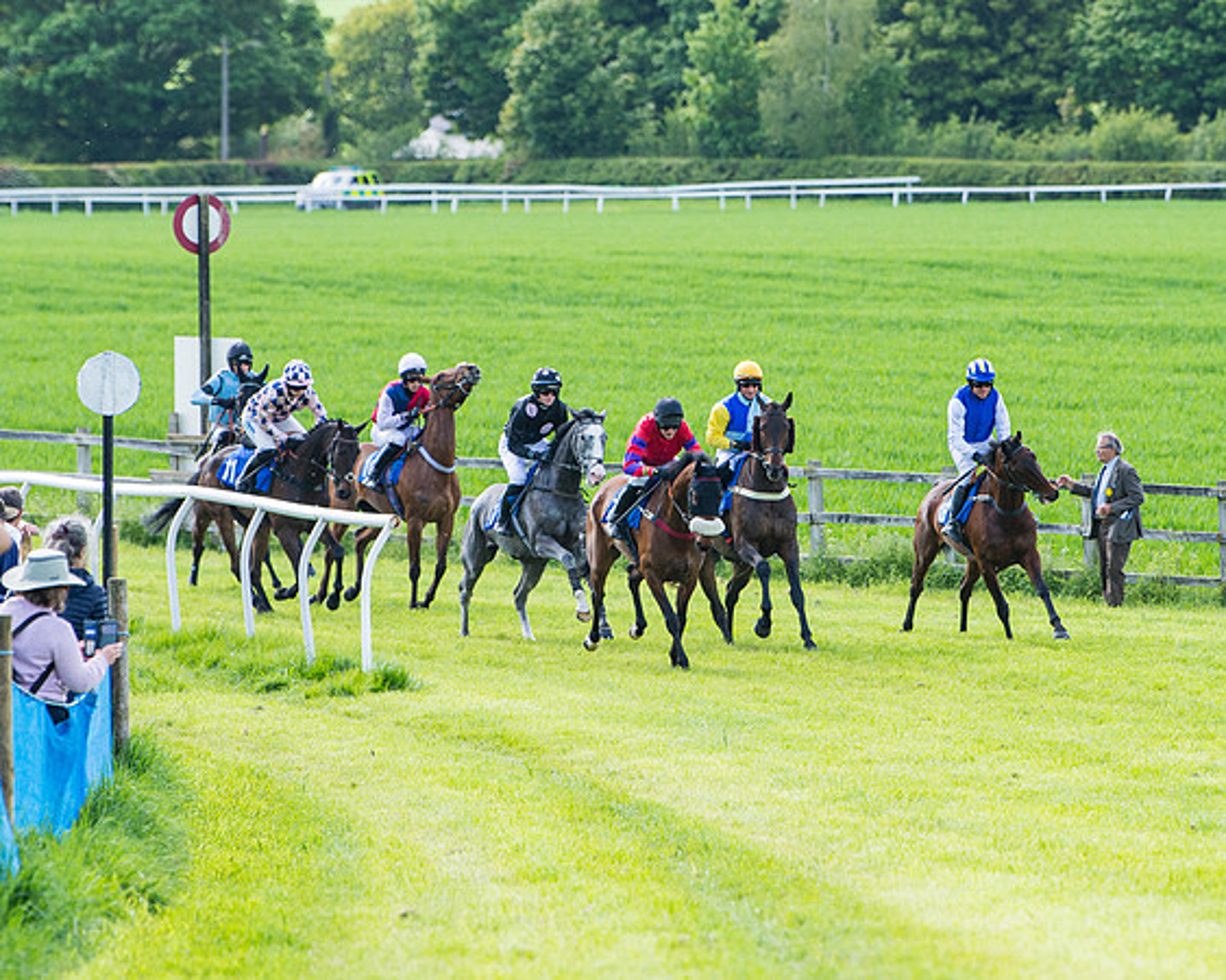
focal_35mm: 334
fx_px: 12112
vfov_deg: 4.6
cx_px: 764
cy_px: 483
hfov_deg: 5.8
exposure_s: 1/1250
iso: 400
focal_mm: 185
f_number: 4
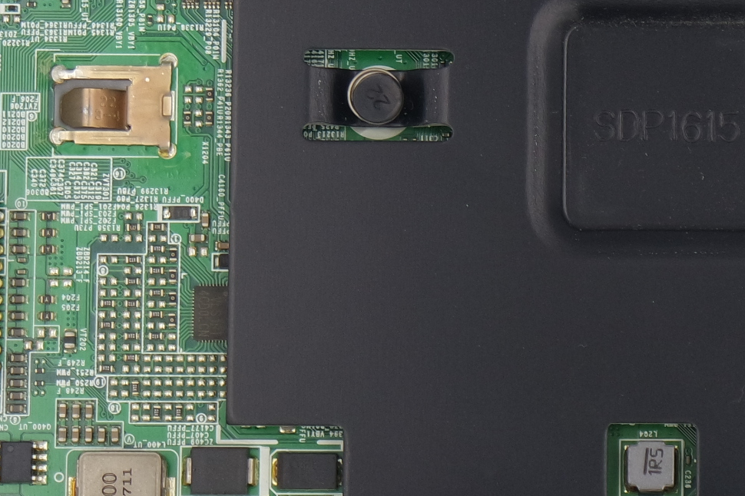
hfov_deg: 9.3
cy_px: 239
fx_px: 4572
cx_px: 731
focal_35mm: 221
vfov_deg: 6.2
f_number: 5.6
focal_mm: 27
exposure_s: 1/80
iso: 200
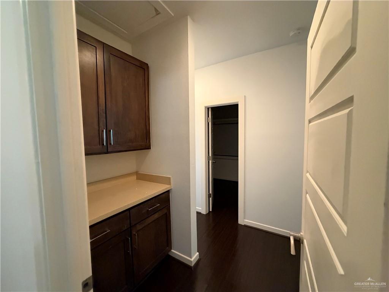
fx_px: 157
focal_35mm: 14
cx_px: 194
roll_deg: +1.1
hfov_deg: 102.1
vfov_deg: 85.7
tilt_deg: -2.8
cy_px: 146
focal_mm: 2.22
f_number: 2.2
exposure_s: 1/60
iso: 800
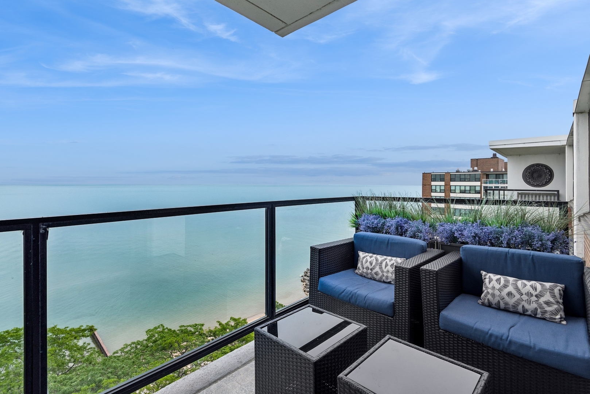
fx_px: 262
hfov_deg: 96.7
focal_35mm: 16
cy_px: 197
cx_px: 295
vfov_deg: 73.8
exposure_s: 1/400
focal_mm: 16
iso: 200
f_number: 9
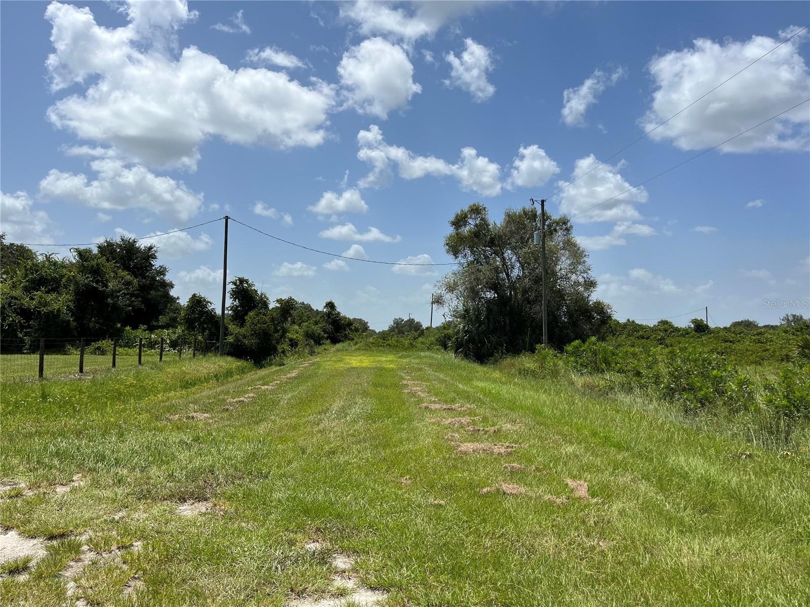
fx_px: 608
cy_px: 304
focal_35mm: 26
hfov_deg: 67.3
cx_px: 405
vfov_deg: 53.1
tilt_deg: +3.1
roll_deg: -0.8
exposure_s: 1/5556
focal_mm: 5.1
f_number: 1.6
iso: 50
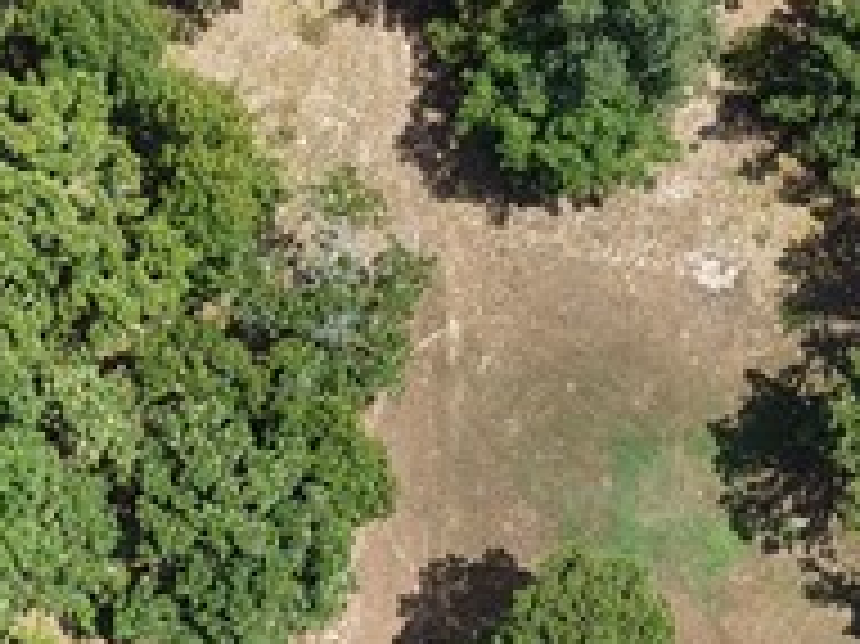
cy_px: 1351
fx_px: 3203
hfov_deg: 15.3
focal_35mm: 129
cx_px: 275
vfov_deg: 10.4
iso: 100
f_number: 1.8
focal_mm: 8.67
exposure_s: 1/1500
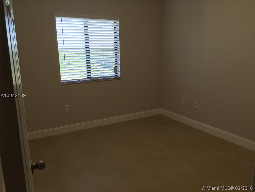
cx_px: 128
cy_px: 96
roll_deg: -0.6
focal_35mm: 29
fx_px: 214
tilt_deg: -12.5
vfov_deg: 48.2
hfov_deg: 61.7
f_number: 2.2
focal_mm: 4.15
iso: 32
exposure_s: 1/40
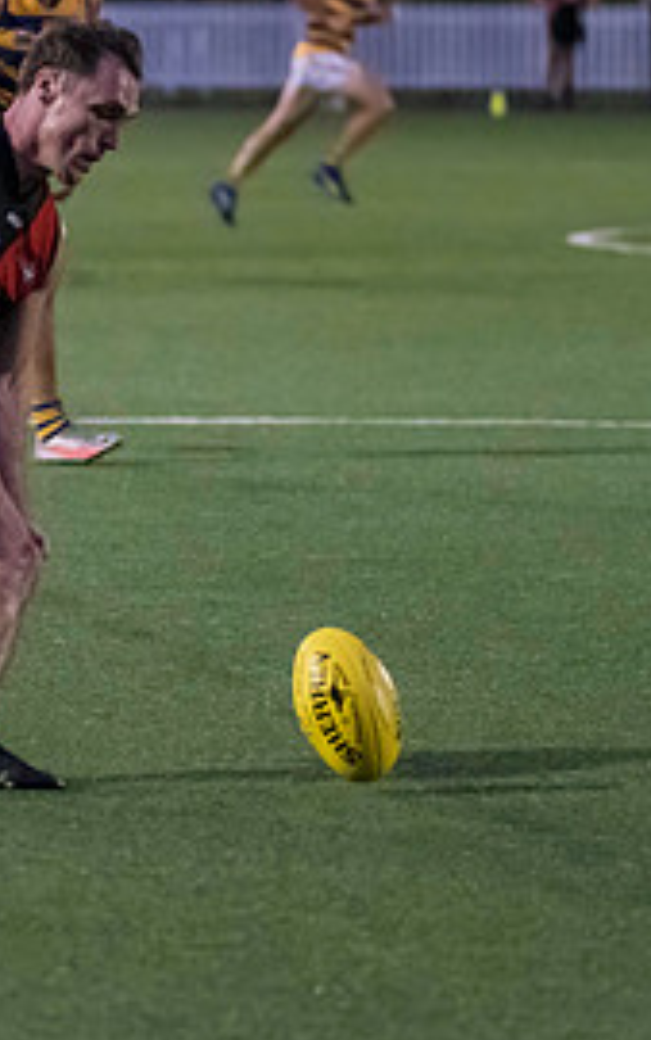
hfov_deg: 3.3
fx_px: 11399
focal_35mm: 402
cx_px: -199
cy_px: 210
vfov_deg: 5.2
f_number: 2.8
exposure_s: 1/800
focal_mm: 120
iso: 3200
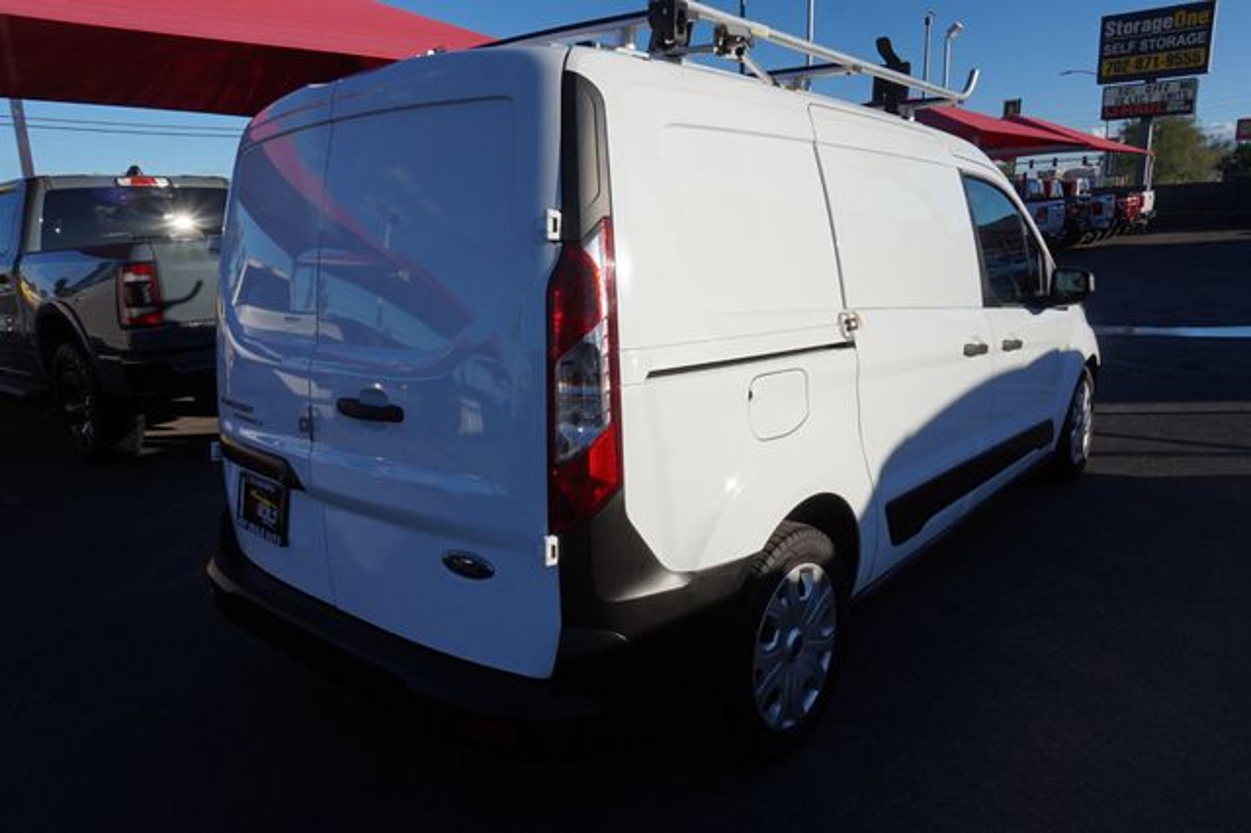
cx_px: 626
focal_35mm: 24
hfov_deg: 73.8
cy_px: 416
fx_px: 834
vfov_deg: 53.1
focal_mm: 16
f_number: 11
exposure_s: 1/250
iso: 100
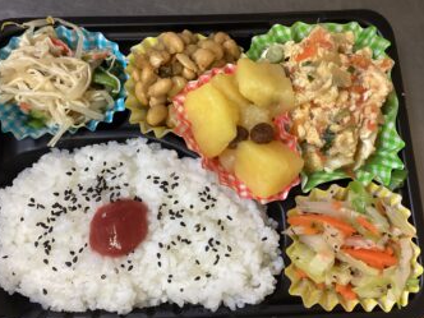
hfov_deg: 52.6
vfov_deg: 40.7
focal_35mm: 35
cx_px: 202
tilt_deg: -75.2
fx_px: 429
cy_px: 156
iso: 200
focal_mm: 3.3
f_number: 2.4
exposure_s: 1/60
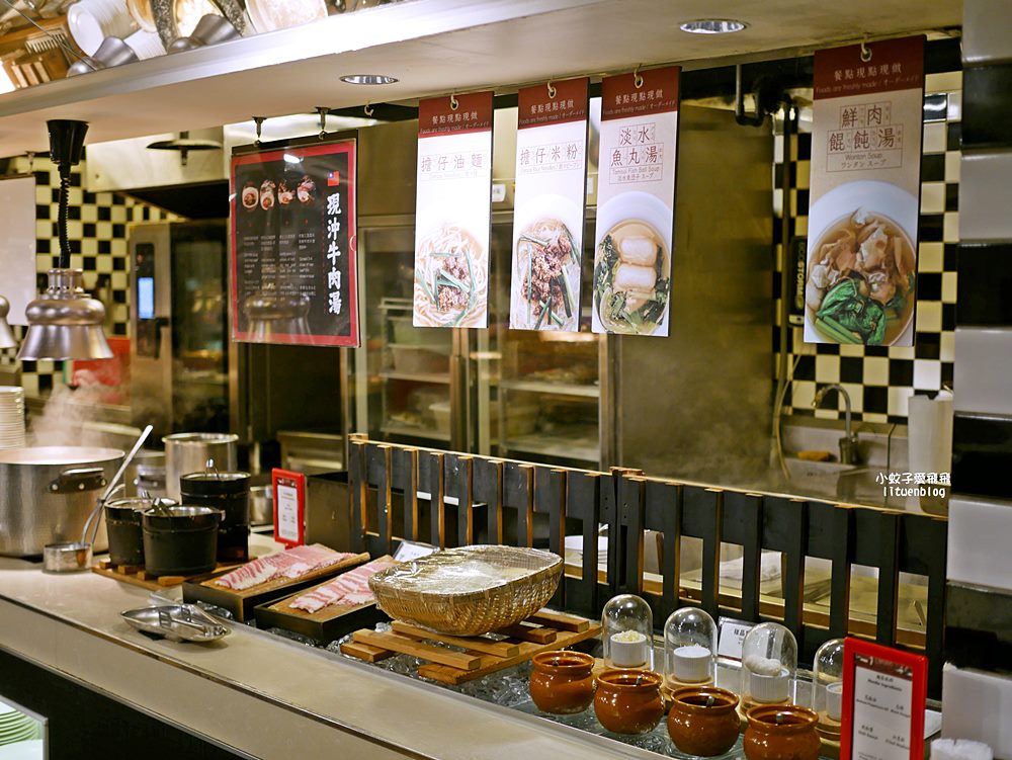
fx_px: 1462
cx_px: 506
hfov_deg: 38.2
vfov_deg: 29.1
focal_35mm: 50
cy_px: 380
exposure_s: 1/60
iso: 200
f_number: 1.8
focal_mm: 25
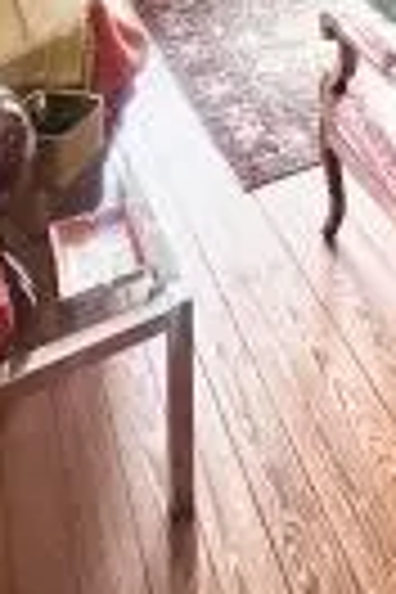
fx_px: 726
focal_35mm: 44
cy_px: -270
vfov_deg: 29.6
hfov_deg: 29.2
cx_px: 360
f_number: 2.2
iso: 80
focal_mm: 2.22
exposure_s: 1/99
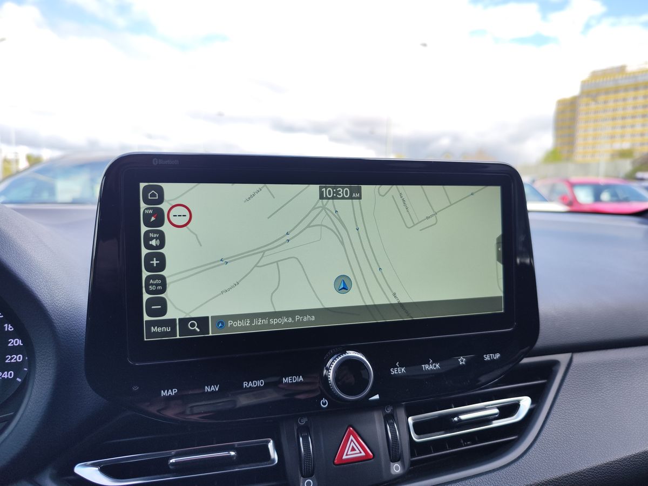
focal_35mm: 23
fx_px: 431
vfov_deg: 58.9
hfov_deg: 73.9
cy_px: 243
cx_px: 324
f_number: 1.69
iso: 50
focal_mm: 7.01
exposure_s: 1/211
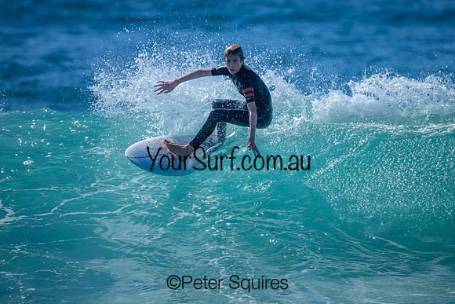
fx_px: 11788
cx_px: 264
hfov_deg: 2.2
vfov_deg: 1.5
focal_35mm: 932
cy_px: 127
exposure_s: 1/2500
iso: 250
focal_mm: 800
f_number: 6.3
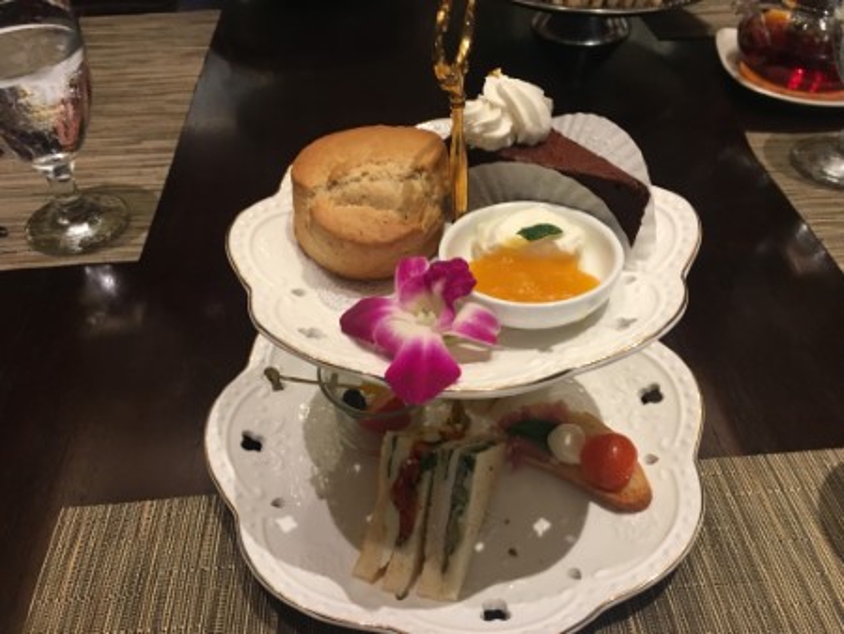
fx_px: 707
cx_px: 422
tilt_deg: -43.0
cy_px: 317
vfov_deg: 48.3
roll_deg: -0.1
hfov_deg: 61.6
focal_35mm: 29
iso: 125
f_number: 2.2
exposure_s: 1/30
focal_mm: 4.15
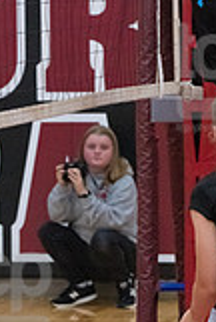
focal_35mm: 340
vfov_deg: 6.0
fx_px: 3047
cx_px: 224
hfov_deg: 4.1
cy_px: 78
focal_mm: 122
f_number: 4.5
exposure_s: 1/1000
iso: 6400
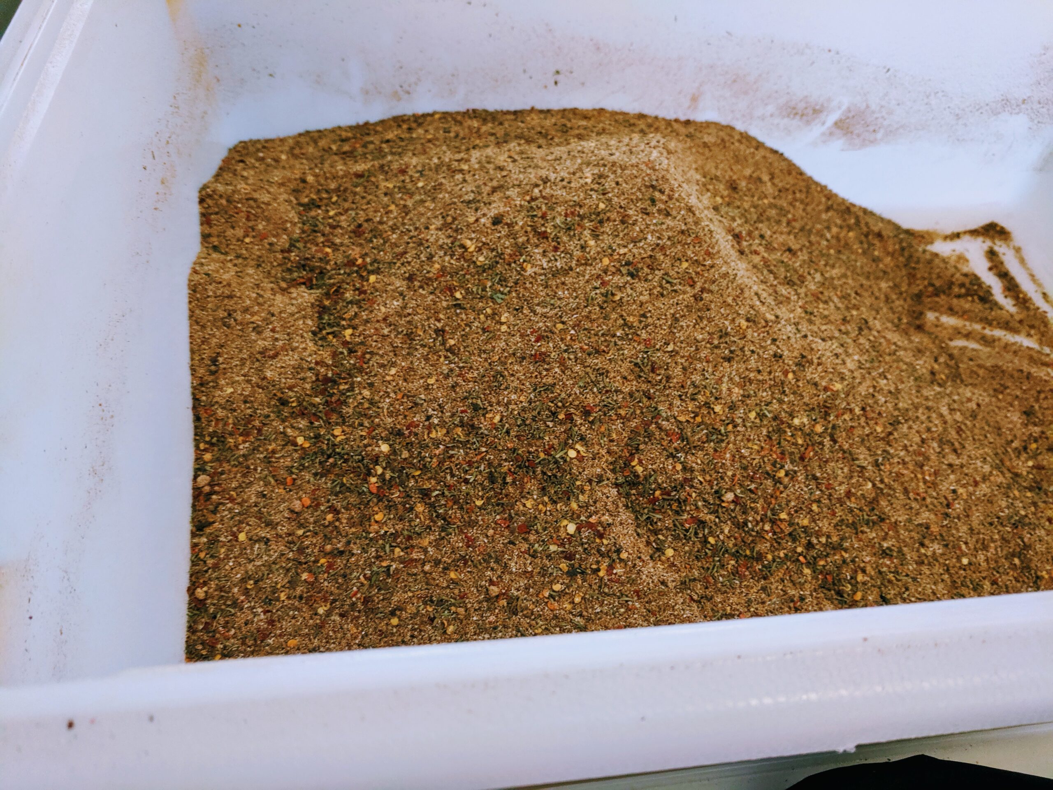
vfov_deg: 53.1
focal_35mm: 26
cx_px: 526
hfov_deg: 67.3
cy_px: 395
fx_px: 791
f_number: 2
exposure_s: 1/30
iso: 612
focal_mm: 4.67
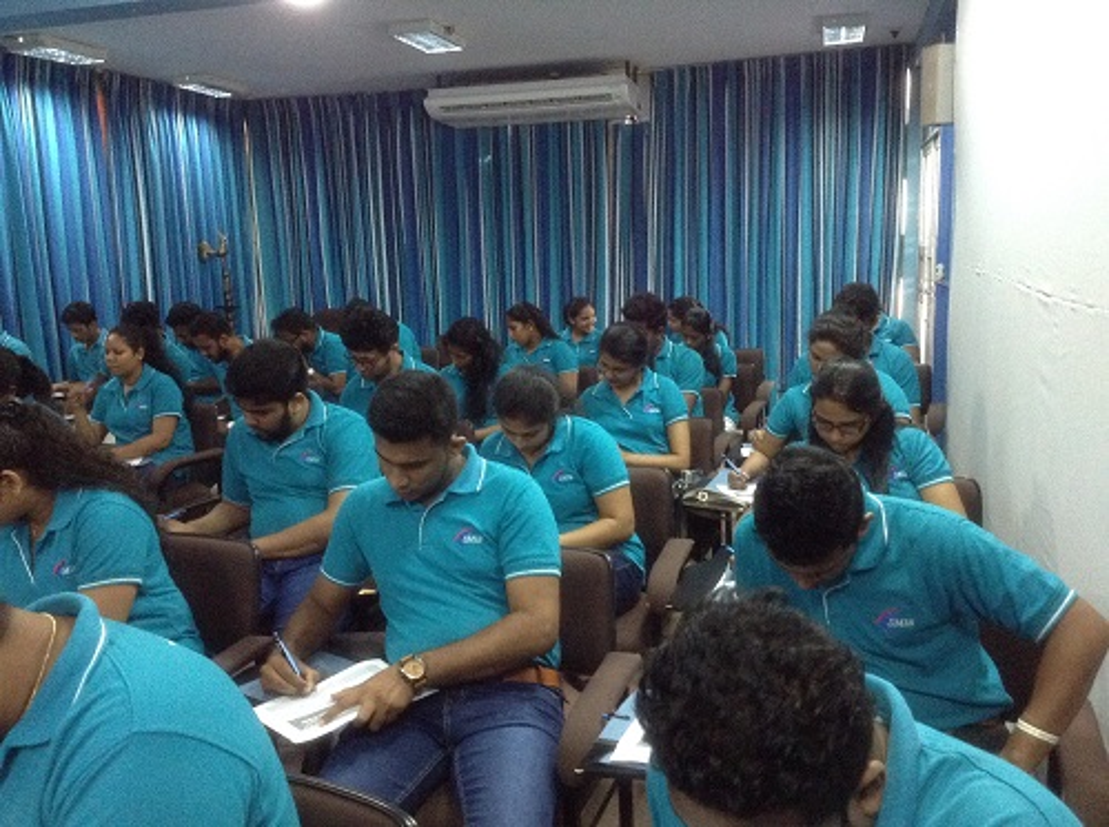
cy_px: 414
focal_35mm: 33
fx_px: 1055
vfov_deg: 42.8
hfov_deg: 55.4
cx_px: 554
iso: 320
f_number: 2.4
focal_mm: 3.3
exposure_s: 1/15
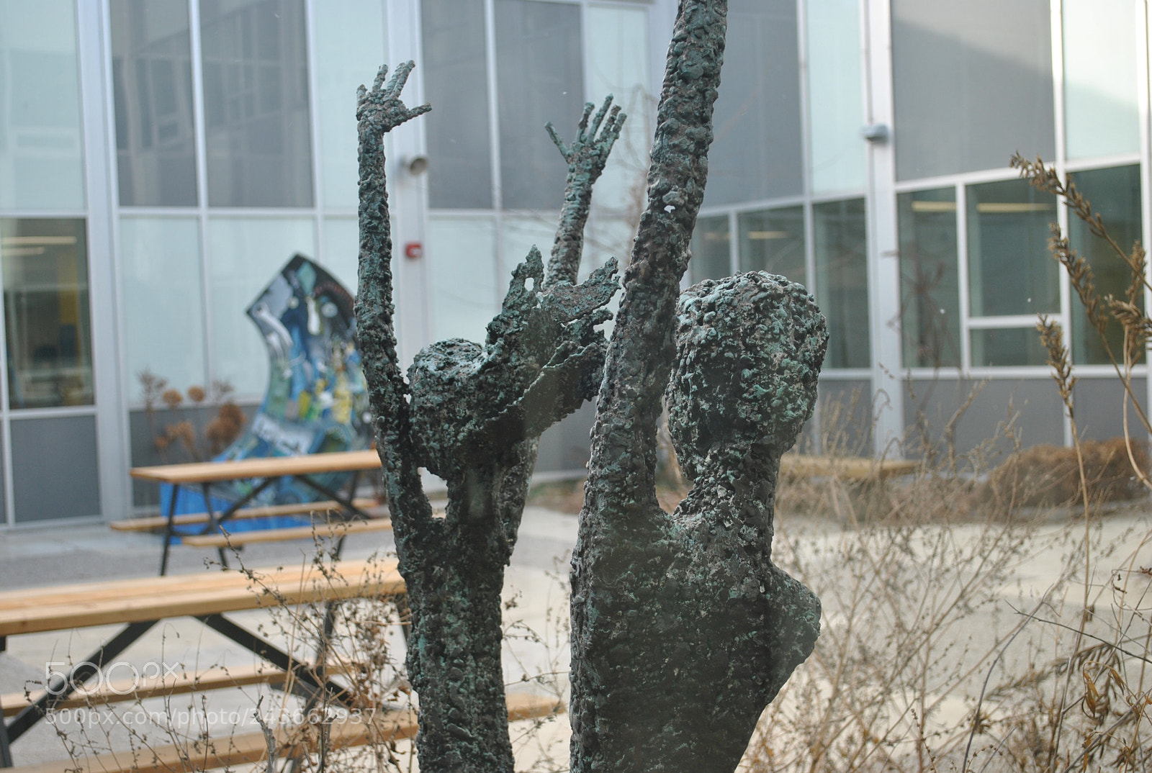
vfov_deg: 22.7
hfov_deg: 33.3
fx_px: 1924
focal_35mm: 60
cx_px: 576
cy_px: 386
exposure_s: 1/125
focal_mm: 40
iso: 200
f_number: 5.3
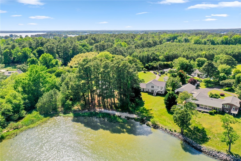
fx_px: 187
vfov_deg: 46.4
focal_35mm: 28
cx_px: 120
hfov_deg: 65.5
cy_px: 80
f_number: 4
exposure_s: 1/50
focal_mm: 10.26
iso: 100
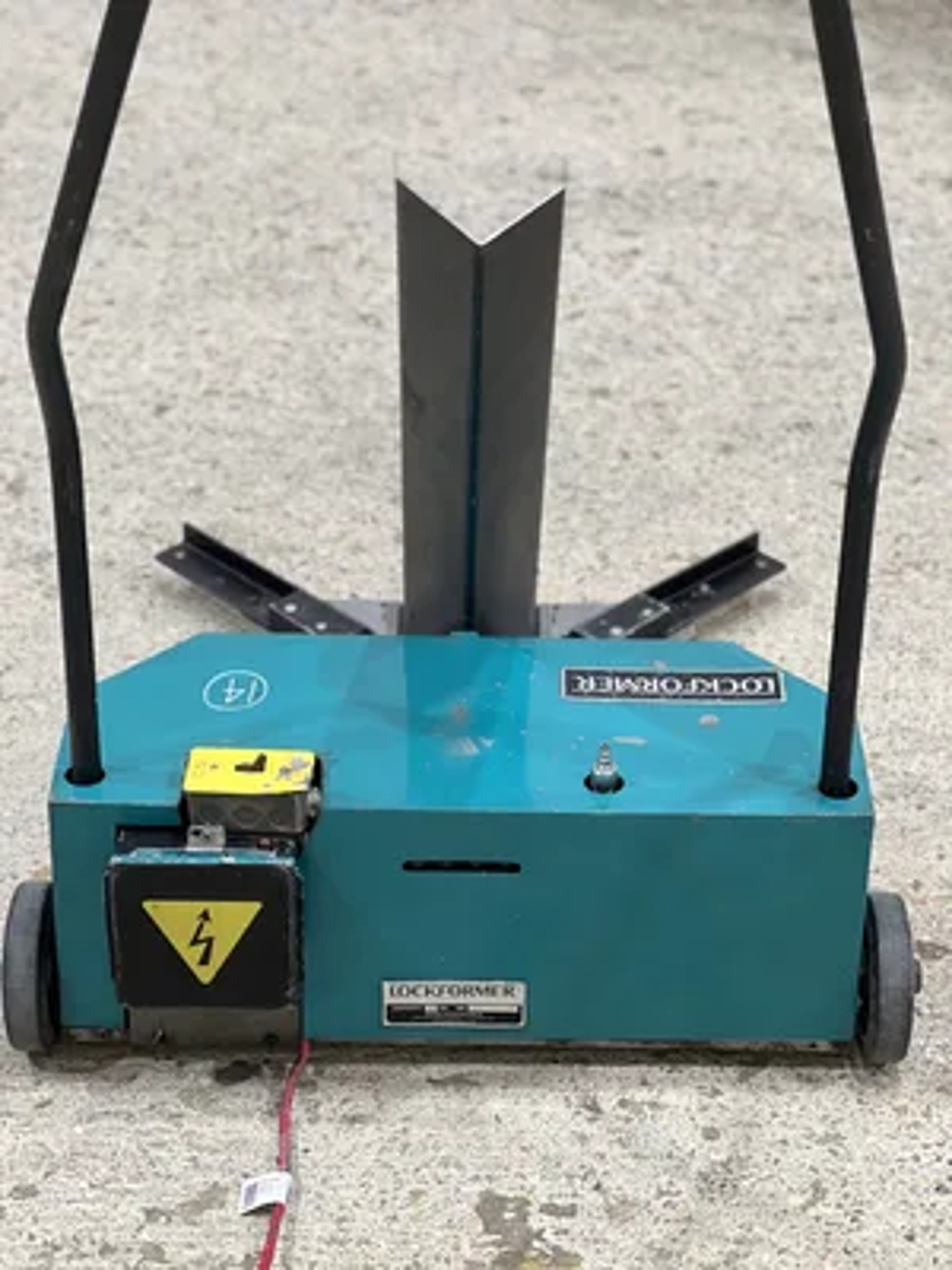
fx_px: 2824
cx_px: 476
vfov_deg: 25.3
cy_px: 635
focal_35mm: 77
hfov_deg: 19.1
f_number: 2.8
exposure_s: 1/40
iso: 400
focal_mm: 9
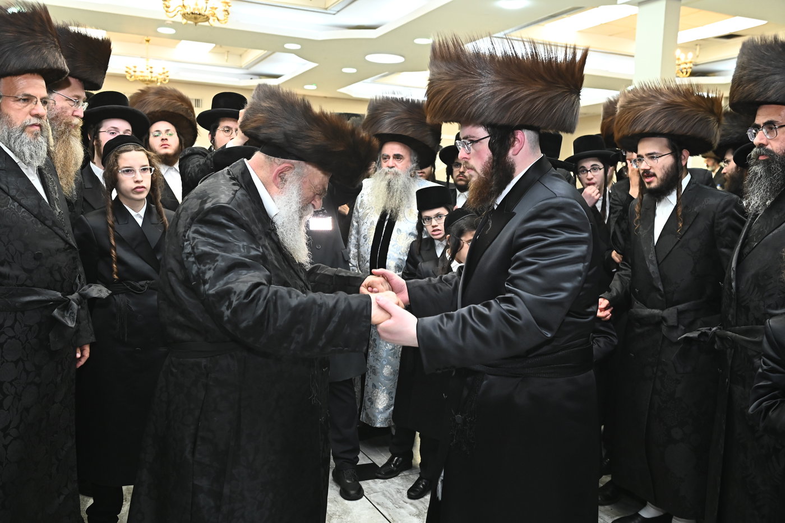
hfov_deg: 55.8
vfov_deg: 38.9
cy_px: 262
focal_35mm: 34
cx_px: 392
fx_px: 741
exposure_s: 1/200
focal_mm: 34
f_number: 5
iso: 2000
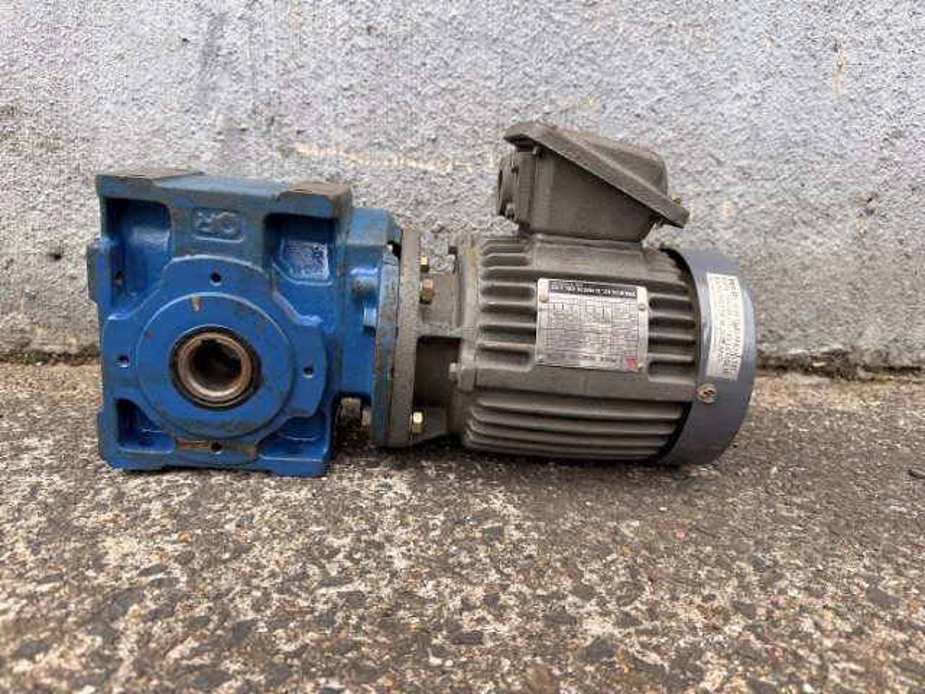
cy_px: 347
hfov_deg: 71.6
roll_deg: -1.9
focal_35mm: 24
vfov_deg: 56.8
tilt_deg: -16.2
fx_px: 641
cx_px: 462
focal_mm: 6.76
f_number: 1.78
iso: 80
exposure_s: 1/780
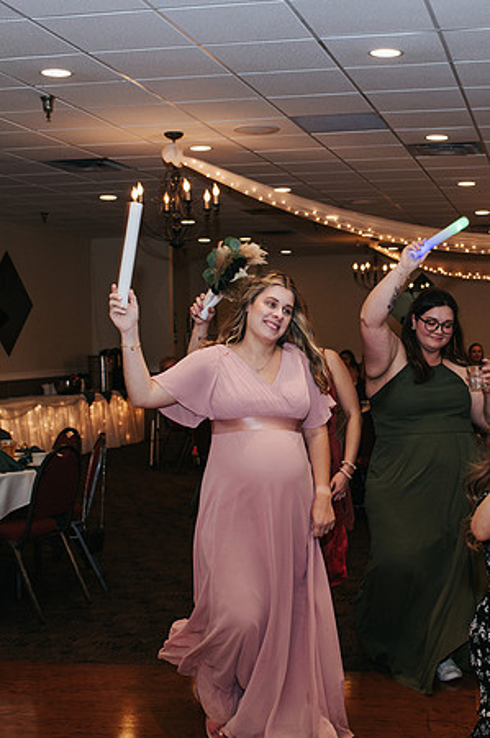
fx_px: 1081
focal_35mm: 53
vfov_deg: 37.7
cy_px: 370
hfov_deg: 25.0
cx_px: 412
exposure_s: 1/200
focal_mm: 35
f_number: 3.2
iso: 800
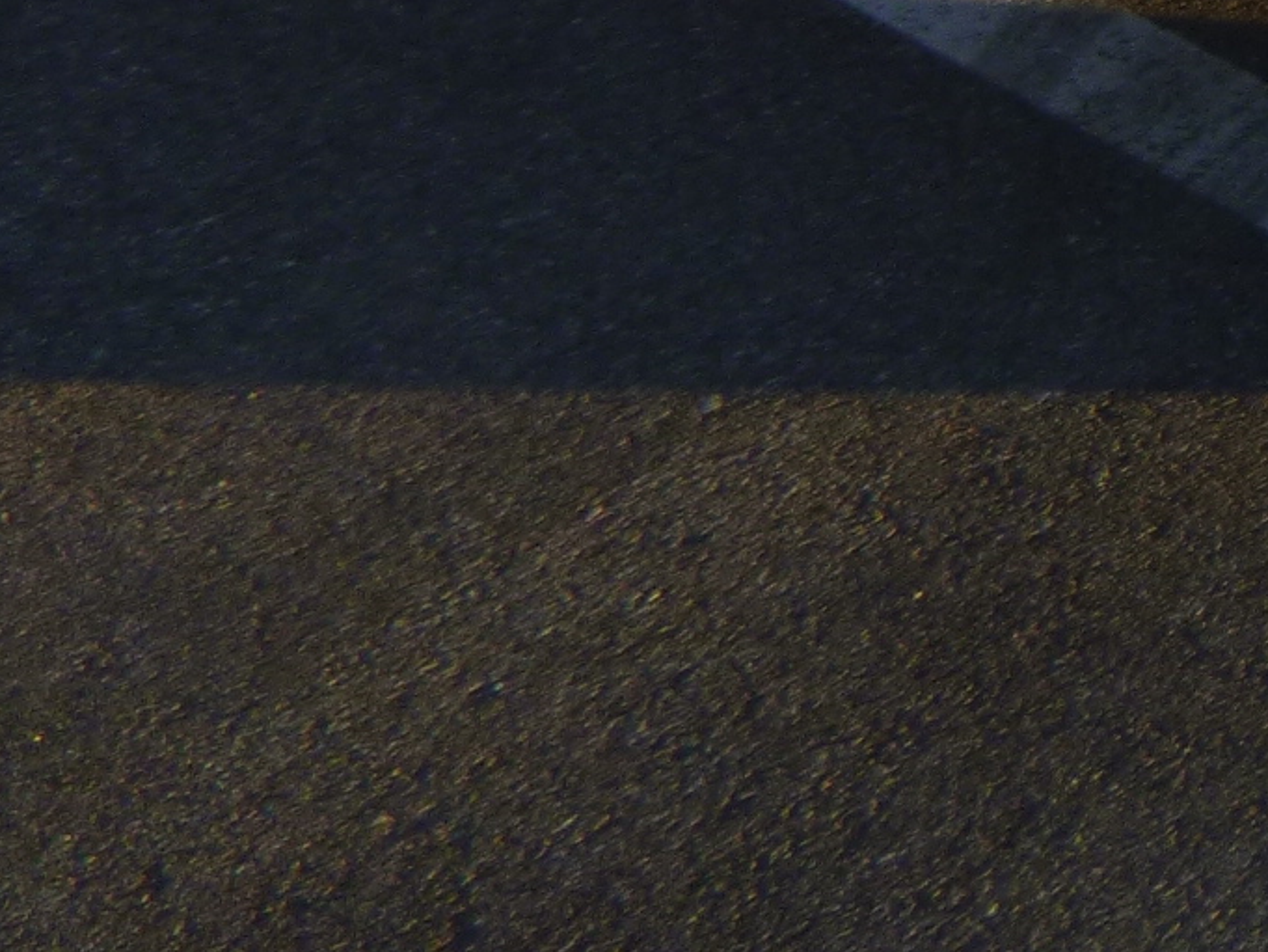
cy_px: -717
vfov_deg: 14.1
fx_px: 3444
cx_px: 2253
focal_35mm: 94
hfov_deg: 17.2
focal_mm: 4.5
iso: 100
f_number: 3.9
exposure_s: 1/125
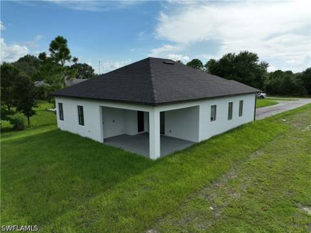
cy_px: 116
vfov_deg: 56.7
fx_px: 215
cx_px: 156
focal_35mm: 24
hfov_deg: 71.7
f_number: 2.8
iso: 200
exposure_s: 1/3200
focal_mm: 12.29
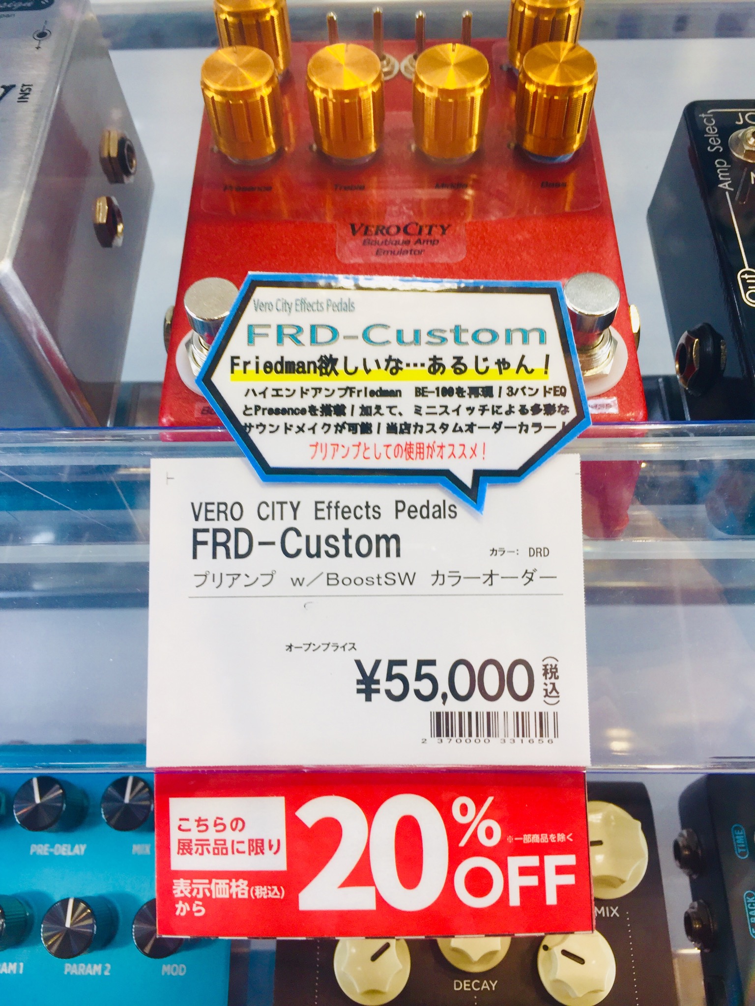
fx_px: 843
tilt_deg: -14.4
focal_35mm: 29
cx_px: 378
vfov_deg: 61.7
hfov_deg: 48.2
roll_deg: +0.6
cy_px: 503
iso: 40
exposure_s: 1/50
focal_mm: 4.15
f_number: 2.2
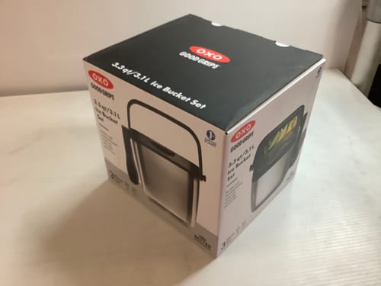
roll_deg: +3.6
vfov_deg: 45.4
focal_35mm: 31
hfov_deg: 58.4
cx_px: 190
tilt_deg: -39.5
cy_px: 143
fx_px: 341
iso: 160
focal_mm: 3.3
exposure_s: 1/50
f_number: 2.4
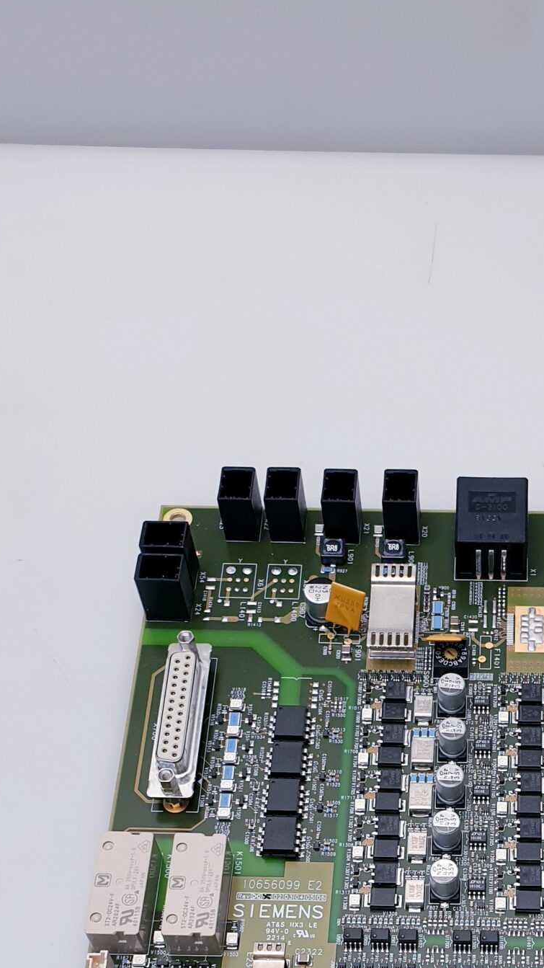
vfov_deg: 35.6
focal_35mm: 54
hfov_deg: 21.7
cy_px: 917
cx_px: 486
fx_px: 1385
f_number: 2.4
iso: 80
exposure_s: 1/100
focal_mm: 4.3
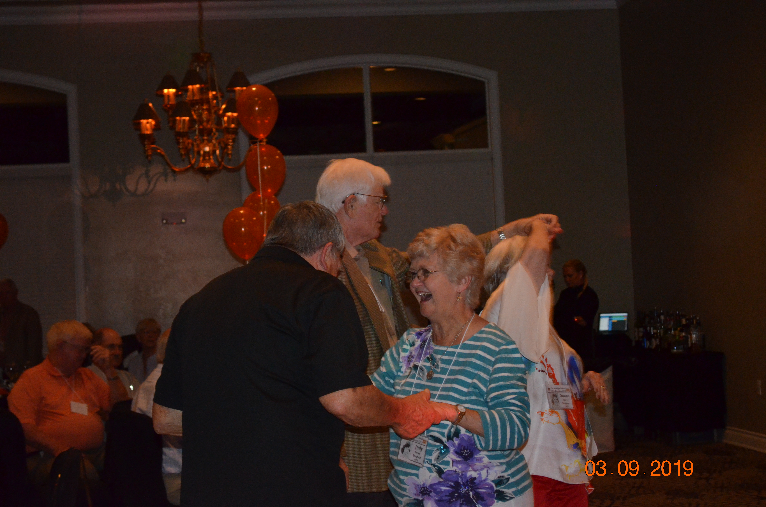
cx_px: 383
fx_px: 1752
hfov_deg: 24.7
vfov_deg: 16.5
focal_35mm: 82
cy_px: 254
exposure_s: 1/60
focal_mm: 55
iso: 3200
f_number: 5.6
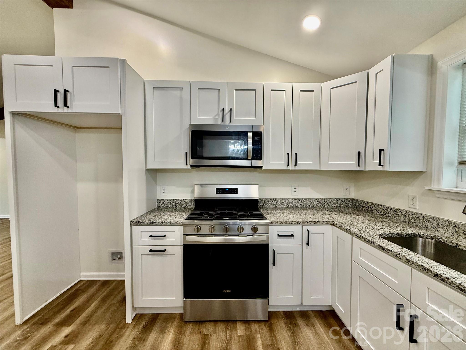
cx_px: 233
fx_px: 188
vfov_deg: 85.7
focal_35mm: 14
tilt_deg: -1.5
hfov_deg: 102.1
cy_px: 175
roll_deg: -0.4
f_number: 2.2
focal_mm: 2.22
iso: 250
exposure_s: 1/120
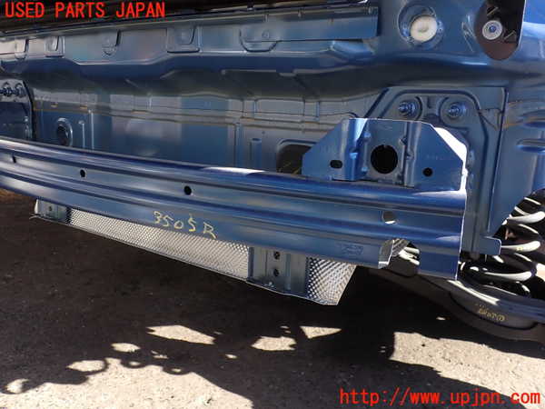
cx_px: 272
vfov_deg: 46.8
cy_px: 204
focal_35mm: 30
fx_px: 472
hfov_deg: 60.0
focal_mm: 5.4
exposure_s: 1/160
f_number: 3.2
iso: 100
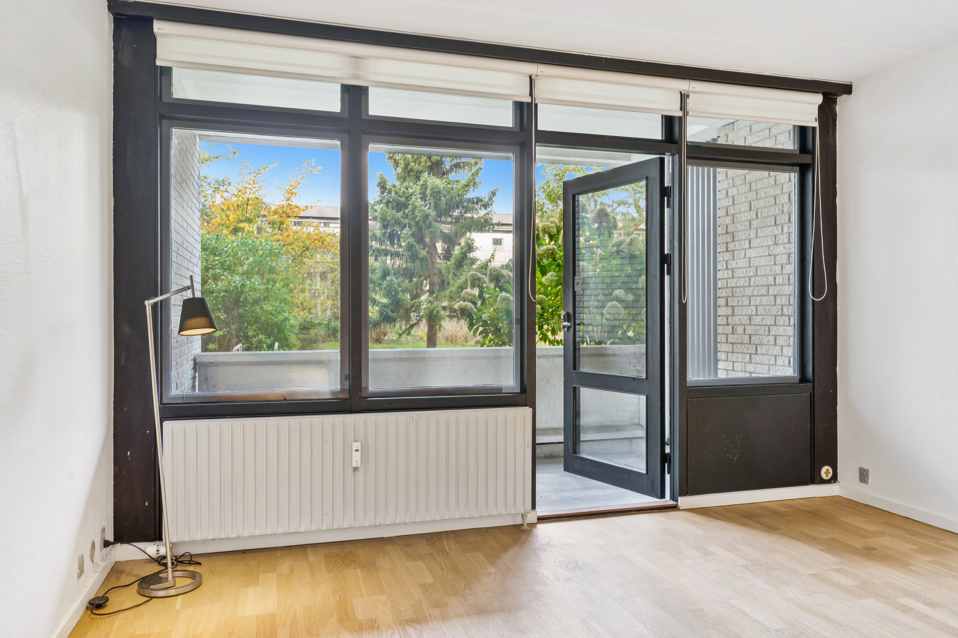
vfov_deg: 51.3
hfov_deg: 71.5
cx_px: 479
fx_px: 665
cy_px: 319
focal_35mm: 25
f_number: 8
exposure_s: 1/4
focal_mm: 25
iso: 200
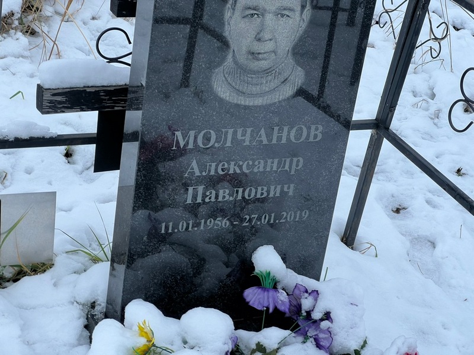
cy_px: 178
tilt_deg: -26.4
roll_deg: -13.0
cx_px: 237
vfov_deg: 19.1
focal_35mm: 77
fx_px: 1054
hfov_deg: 25.3
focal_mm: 9
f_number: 2.8
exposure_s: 1/99
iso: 40
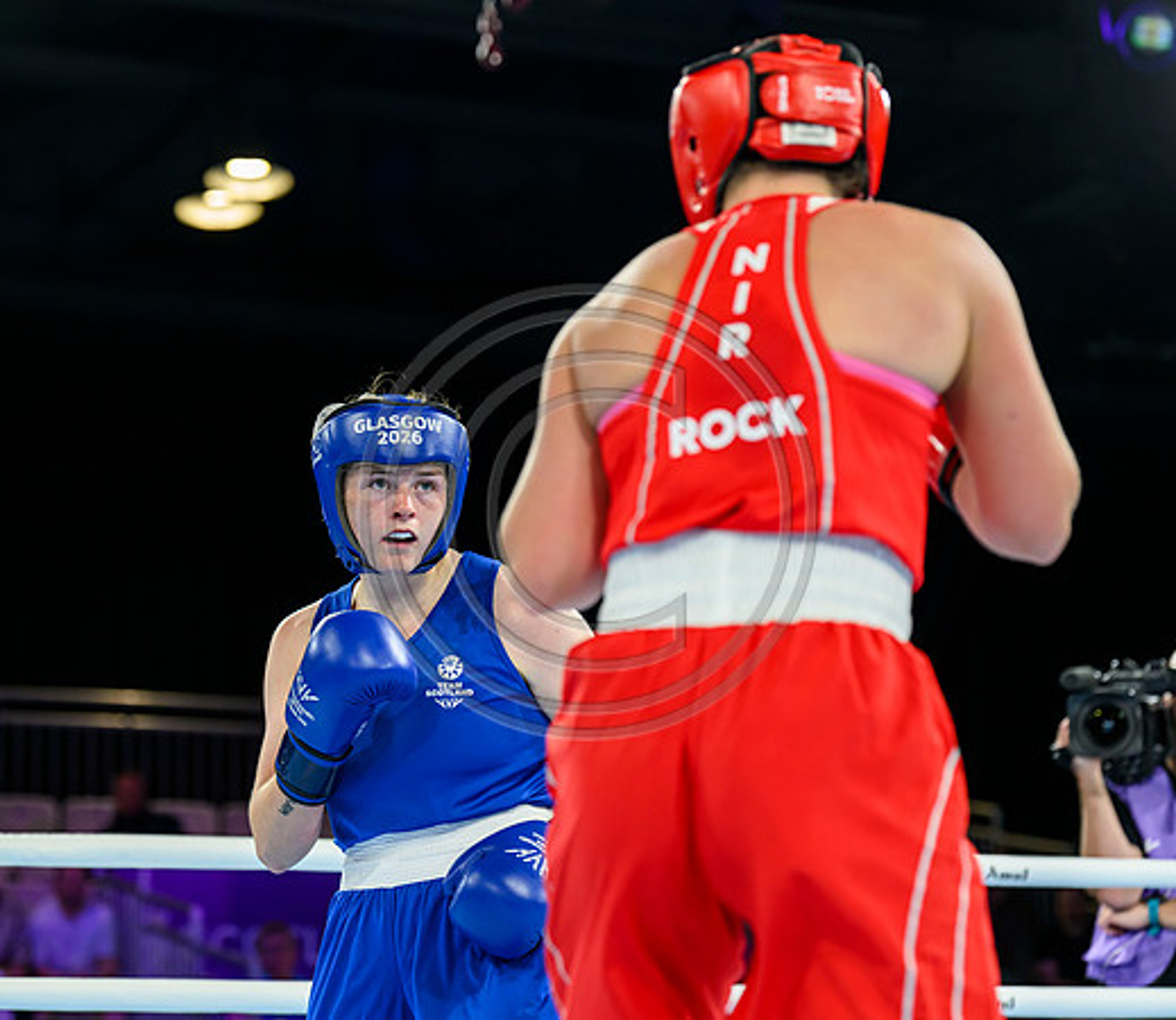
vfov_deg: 15.5
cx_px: 581
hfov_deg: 17.9
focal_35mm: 104
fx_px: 3739
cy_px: 510
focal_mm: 88
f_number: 3.2
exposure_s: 1/1600
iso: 2000
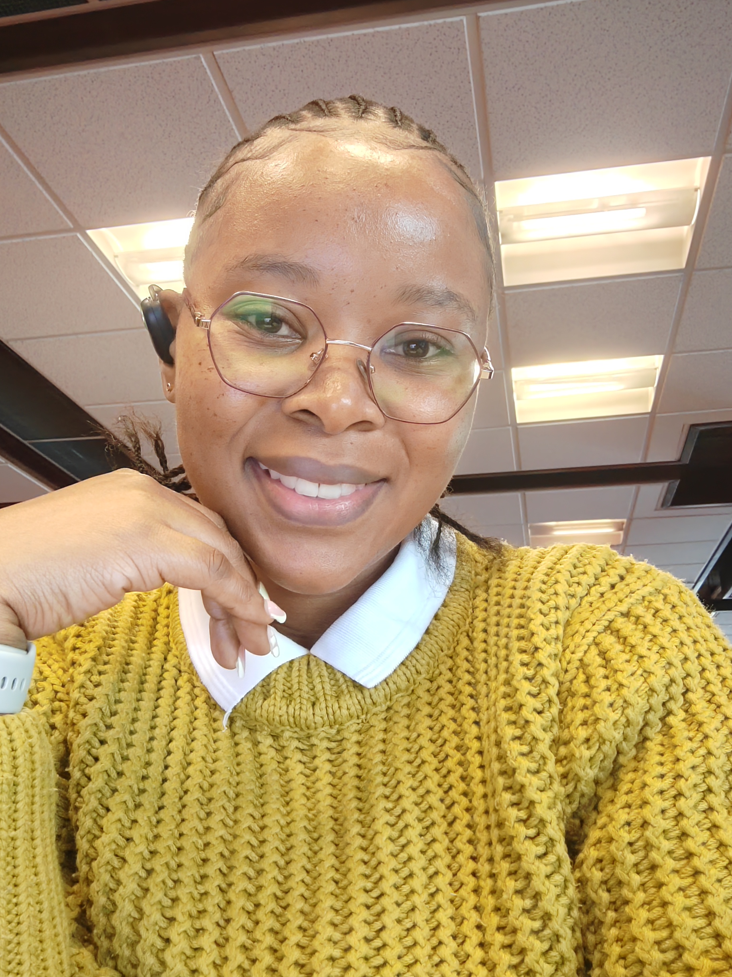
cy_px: 475
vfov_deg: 56.8
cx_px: 364
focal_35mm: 32
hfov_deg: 44.2
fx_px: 902
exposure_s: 1/20
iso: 3200
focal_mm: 3.25
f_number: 2.45
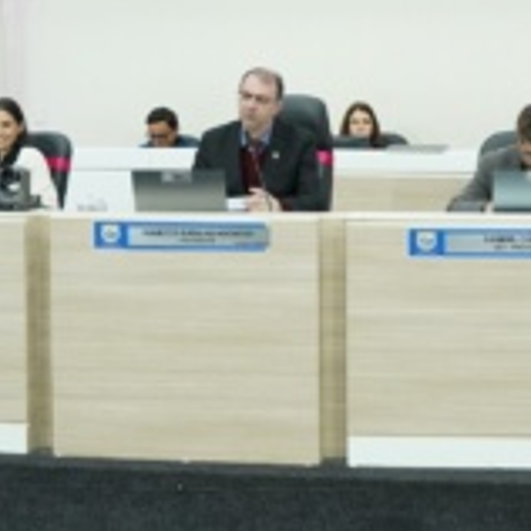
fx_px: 1527
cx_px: 353
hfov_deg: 19.7
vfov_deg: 19.6
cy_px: 145
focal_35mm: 88
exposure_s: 1/125
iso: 4000
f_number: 6.3
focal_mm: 39
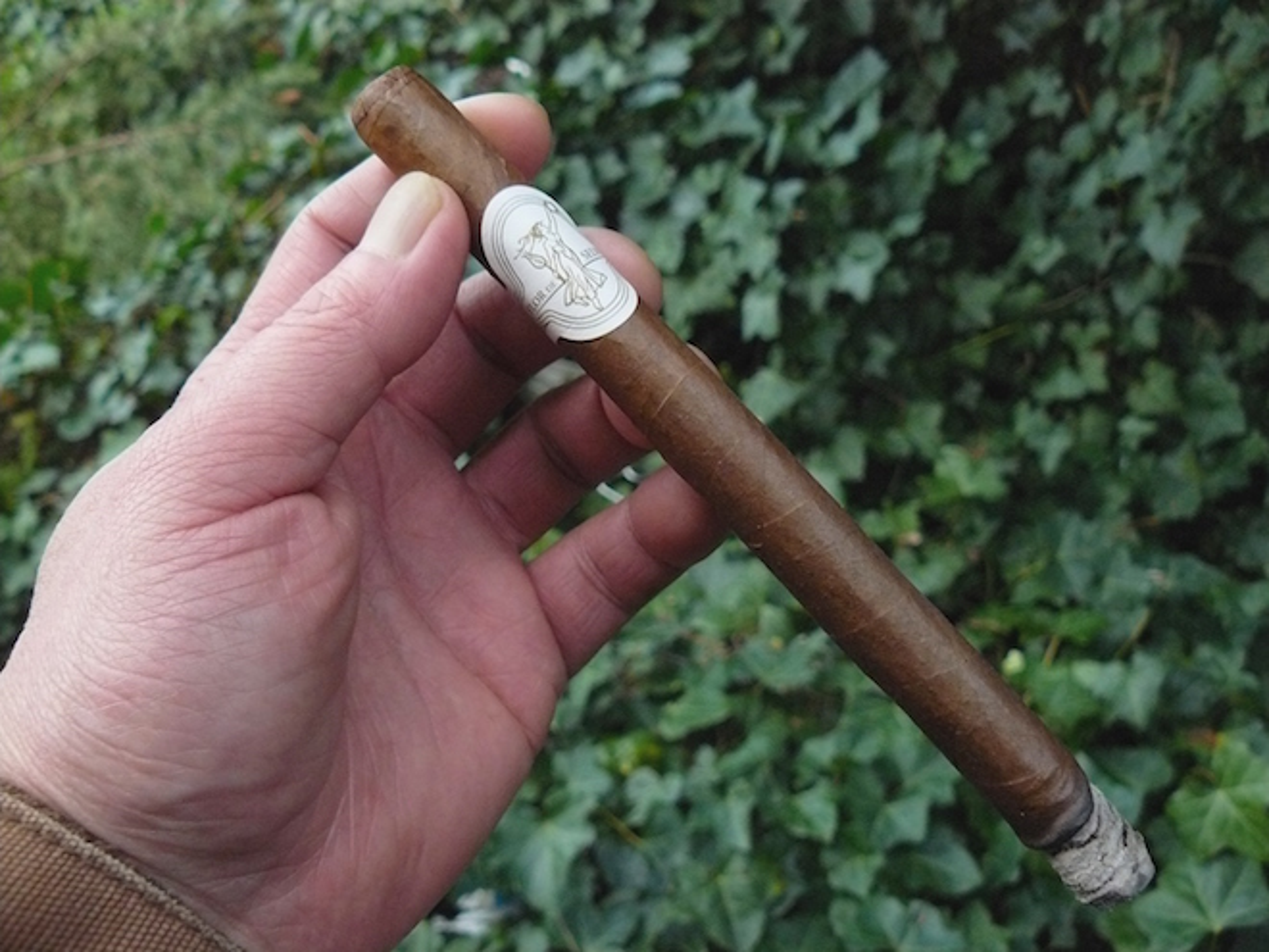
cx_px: 634
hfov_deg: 51.4
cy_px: 476
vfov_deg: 39.7
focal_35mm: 36
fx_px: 1320
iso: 400
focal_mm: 6
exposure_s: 1/160
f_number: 3.2
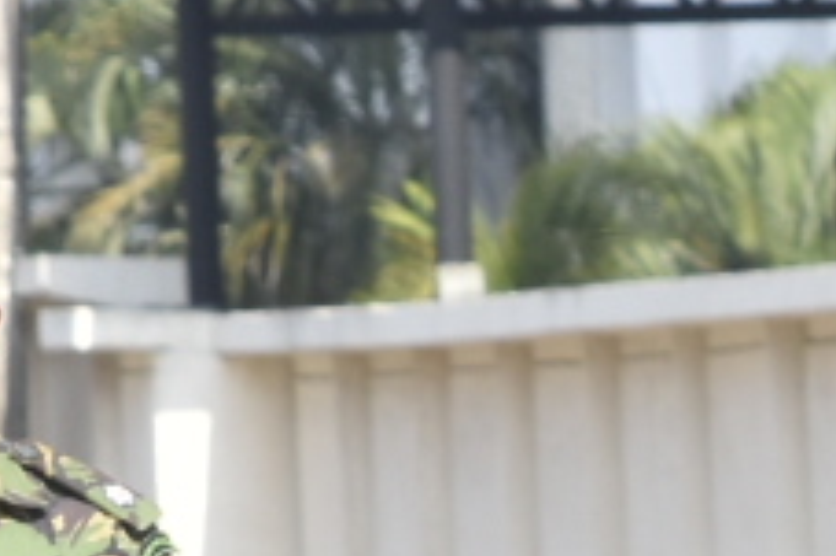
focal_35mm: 1284
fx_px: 29795
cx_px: 1875
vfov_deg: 1.1
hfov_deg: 1.6
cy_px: 939
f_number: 10
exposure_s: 1/400
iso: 250
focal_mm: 120
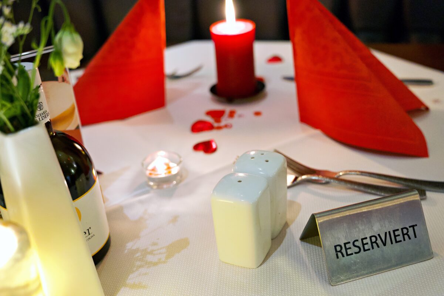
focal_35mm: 41
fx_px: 506
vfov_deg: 32.6
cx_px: 222
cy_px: 148
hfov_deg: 47.4
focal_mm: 41
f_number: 4
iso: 5000
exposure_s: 1/50
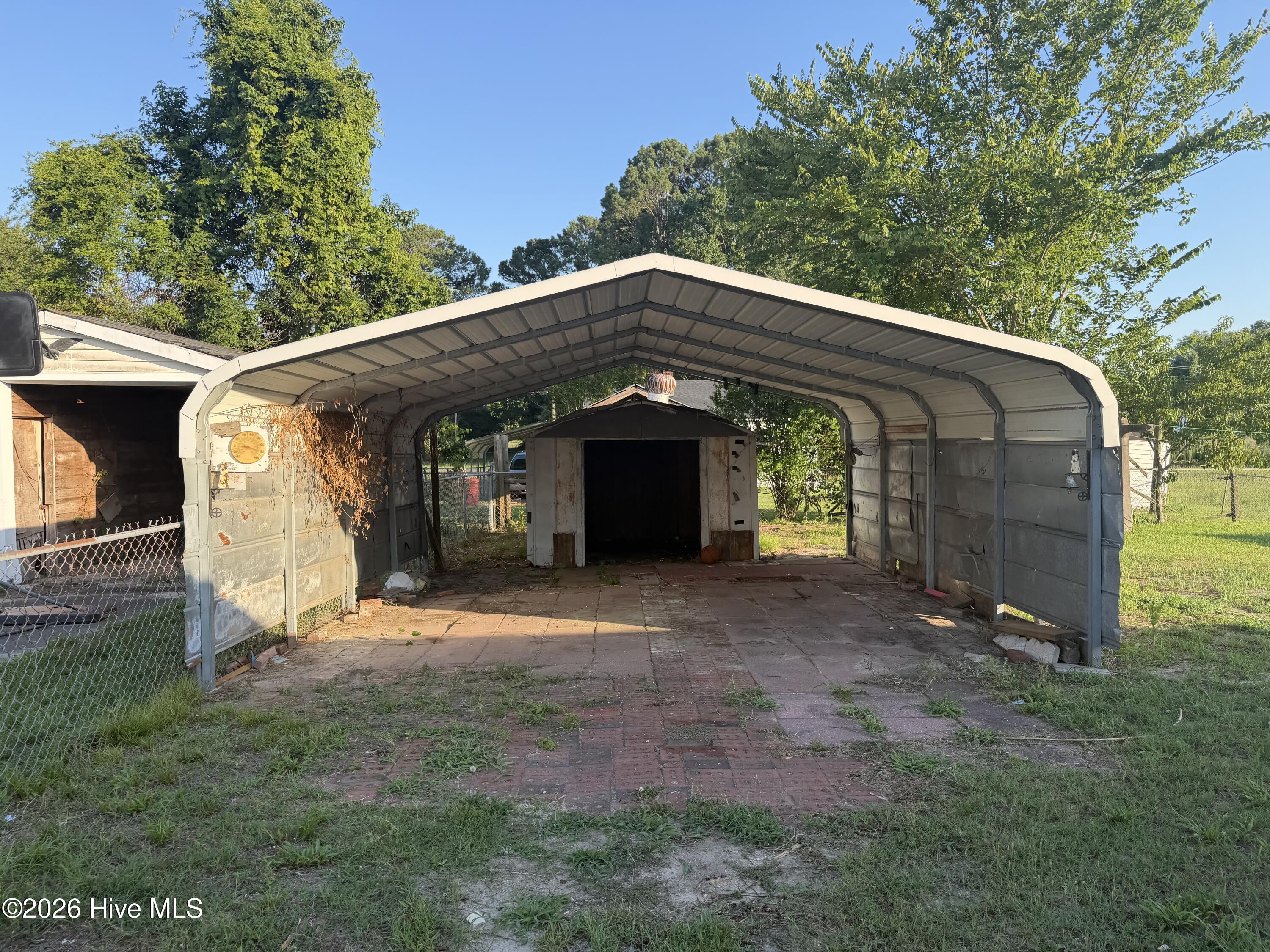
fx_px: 881
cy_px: 476
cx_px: 635
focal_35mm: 24
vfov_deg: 56.8
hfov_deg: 71.6
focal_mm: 6.76
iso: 80
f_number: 1.78
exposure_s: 1/992
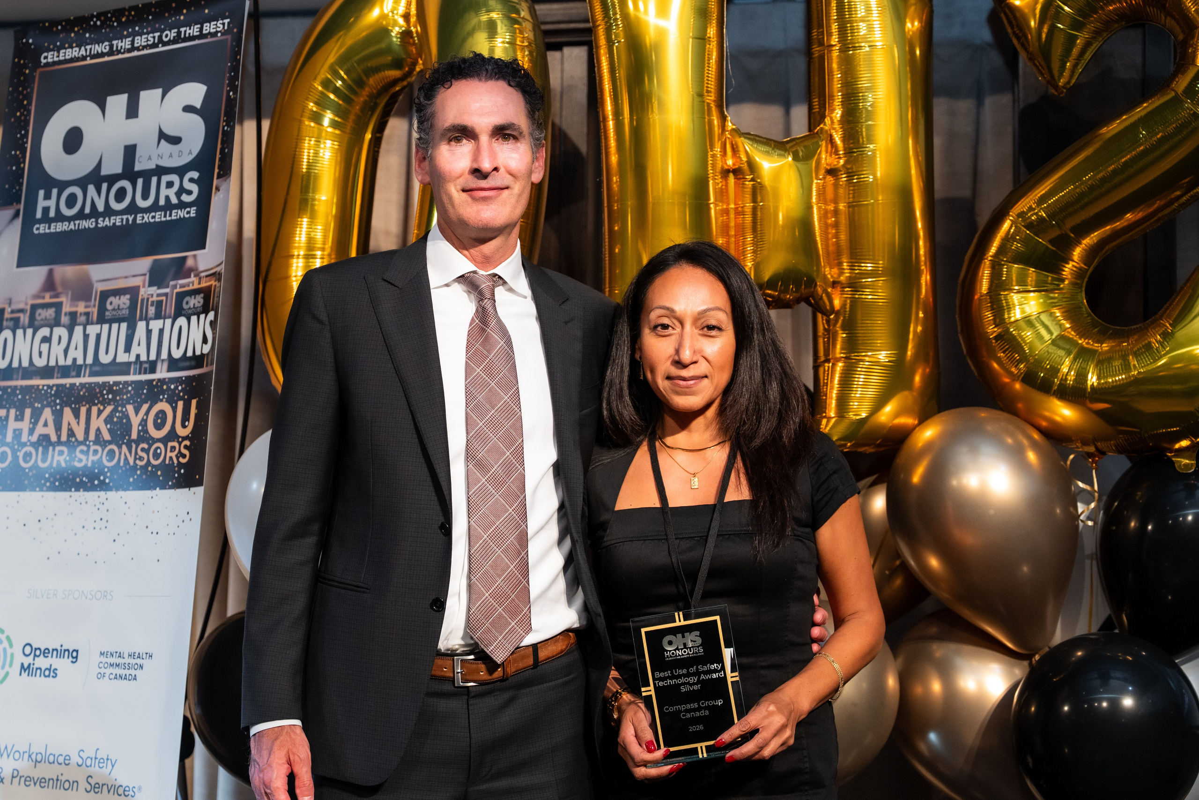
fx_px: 2046
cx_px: 490
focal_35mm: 61
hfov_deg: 32.6
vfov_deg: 22.1
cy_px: 404
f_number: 2.8
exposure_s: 1/160
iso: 1250
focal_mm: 51.9
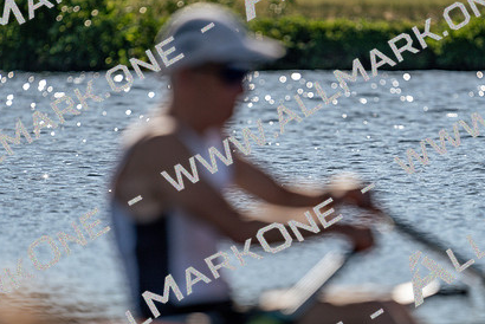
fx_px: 9450
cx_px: 308
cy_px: 195
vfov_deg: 2.0
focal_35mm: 701
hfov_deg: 2.9
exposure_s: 1/1600
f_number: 6.3
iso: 125
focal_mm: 496
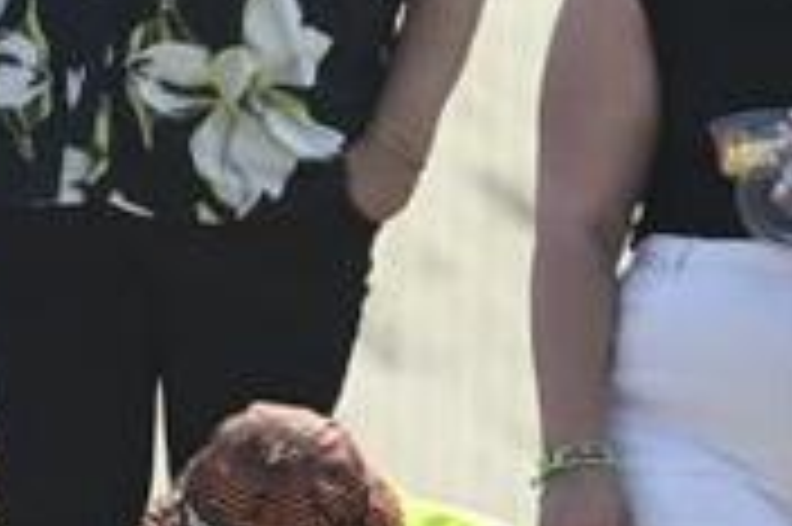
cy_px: 663
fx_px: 49431
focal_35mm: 2249
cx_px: -711
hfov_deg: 0.9
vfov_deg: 0.6
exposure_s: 1/500
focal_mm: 400
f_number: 5.6
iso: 140
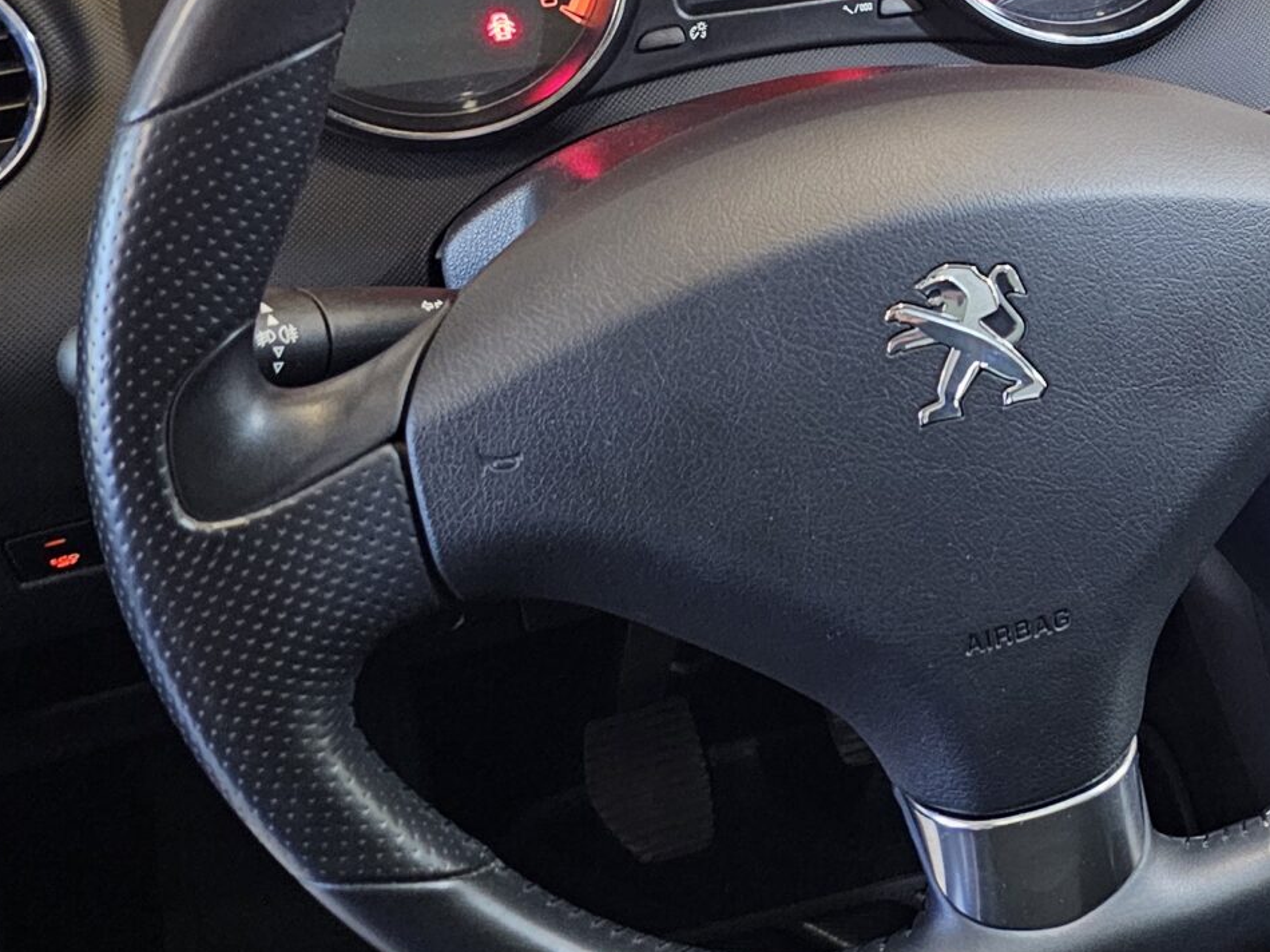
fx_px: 2274
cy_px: 263
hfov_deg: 27.6
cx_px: 1500
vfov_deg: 23.4
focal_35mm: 62
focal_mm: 6.3
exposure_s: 1/24
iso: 640
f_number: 1.7
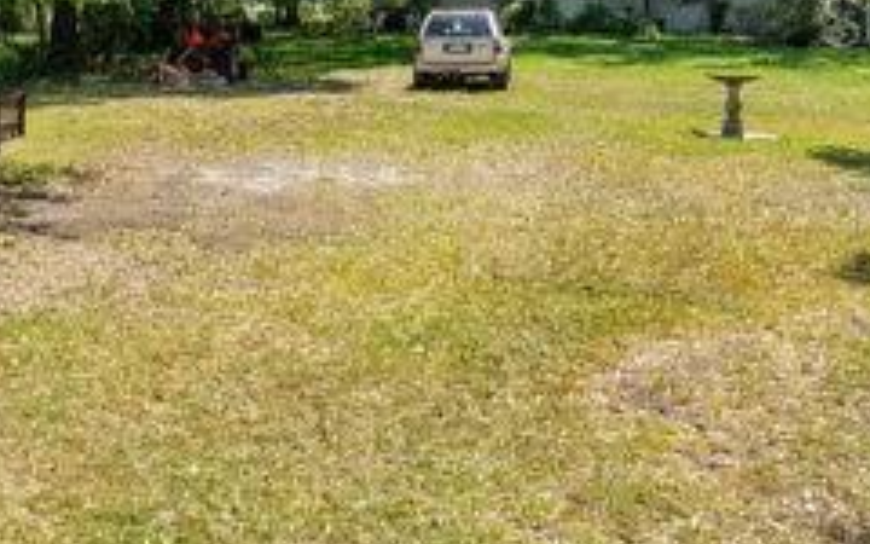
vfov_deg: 26.2
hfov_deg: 37.7
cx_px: -14
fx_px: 1114
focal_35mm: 47
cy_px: 20
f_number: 10
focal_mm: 17
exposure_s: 1/100
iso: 100
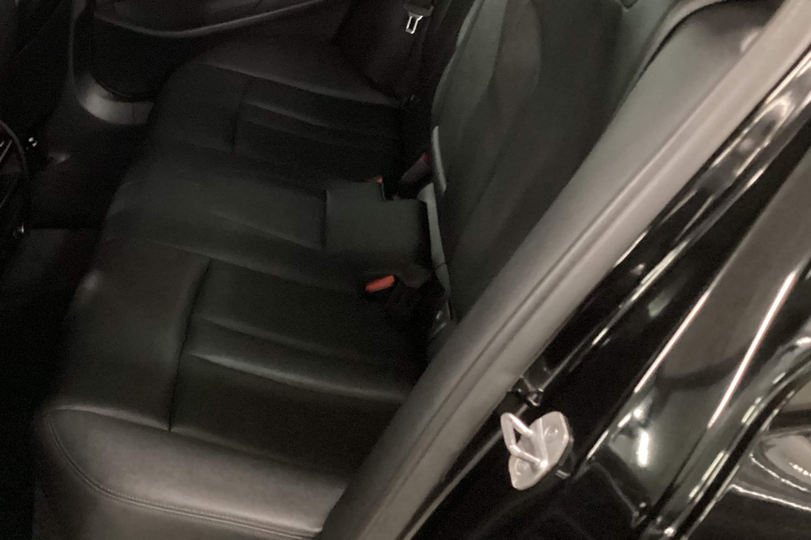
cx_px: 236
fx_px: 1036
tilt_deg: -27.1
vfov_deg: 28.8
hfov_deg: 41.9
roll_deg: +5.0
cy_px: 143
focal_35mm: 46
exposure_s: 1/17
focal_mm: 3.3
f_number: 2.4
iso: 800
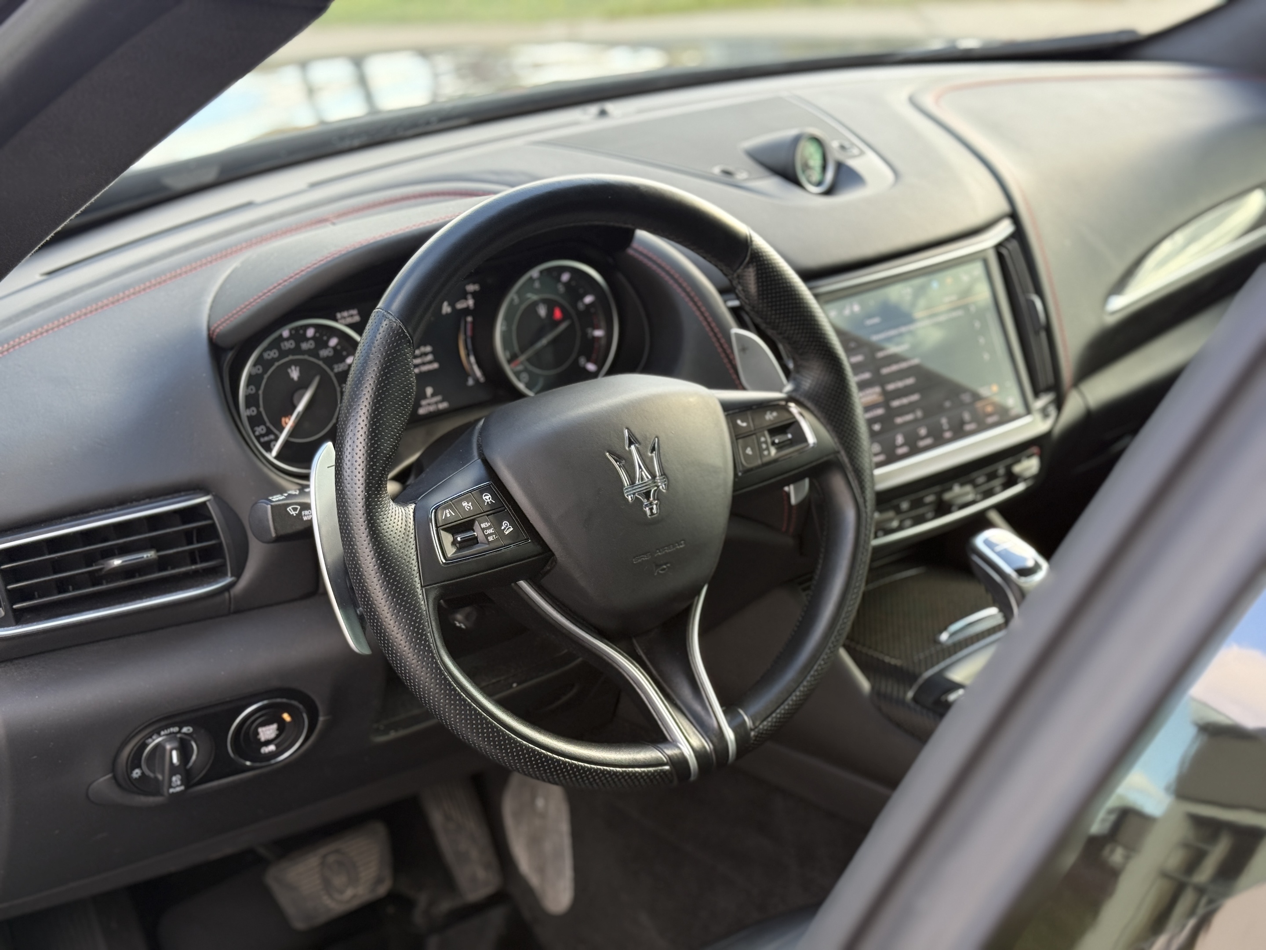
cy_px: 475
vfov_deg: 30.3
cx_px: 633
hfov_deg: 39.7
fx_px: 1755
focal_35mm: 48
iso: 64
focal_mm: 6.76
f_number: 1.78
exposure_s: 1/149
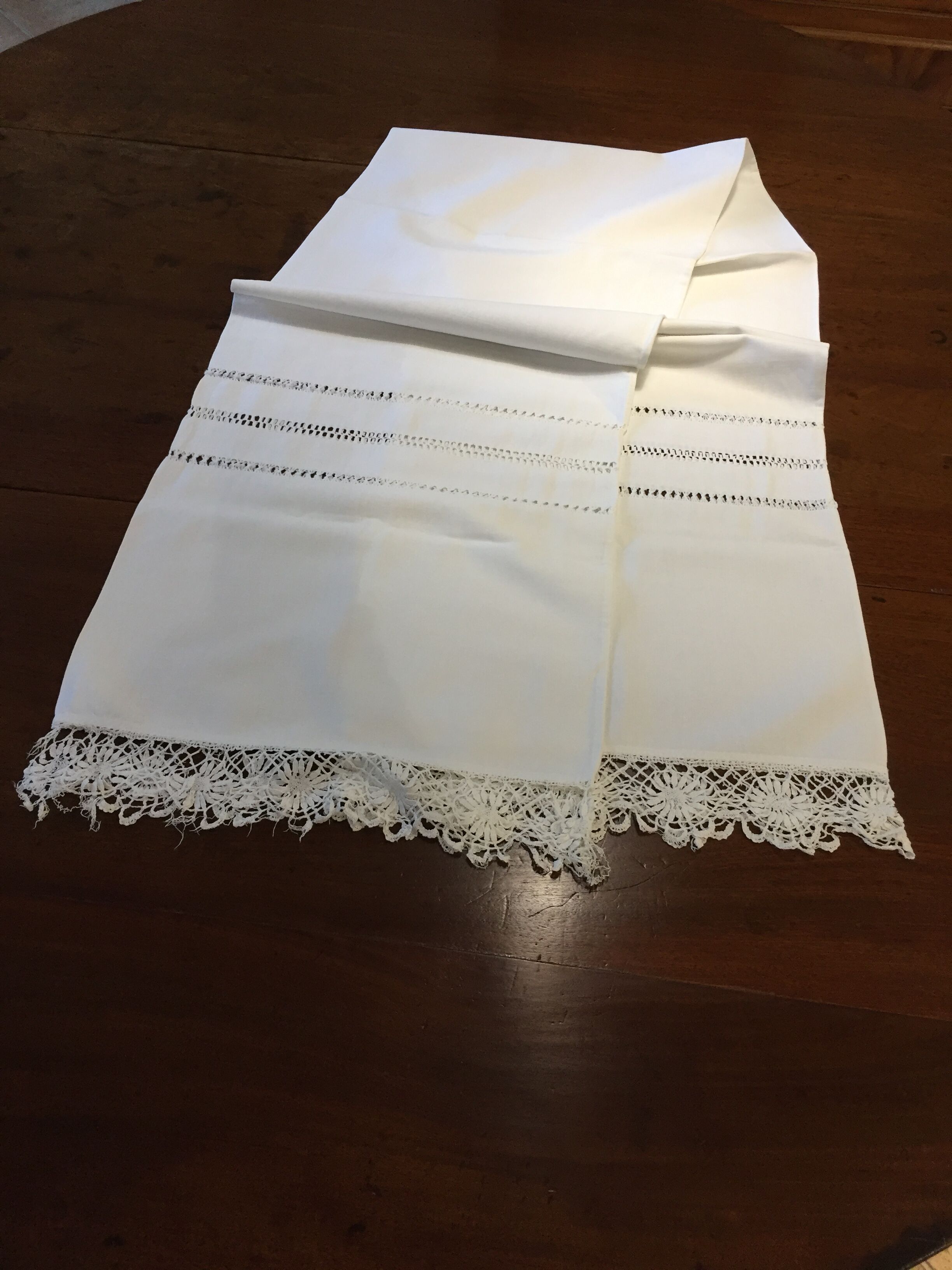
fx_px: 1063
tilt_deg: -54.2
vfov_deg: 61.7
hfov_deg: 48.2
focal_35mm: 29
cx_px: 476
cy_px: 635
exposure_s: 1/33
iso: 80
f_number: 2.2
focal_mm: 4.15
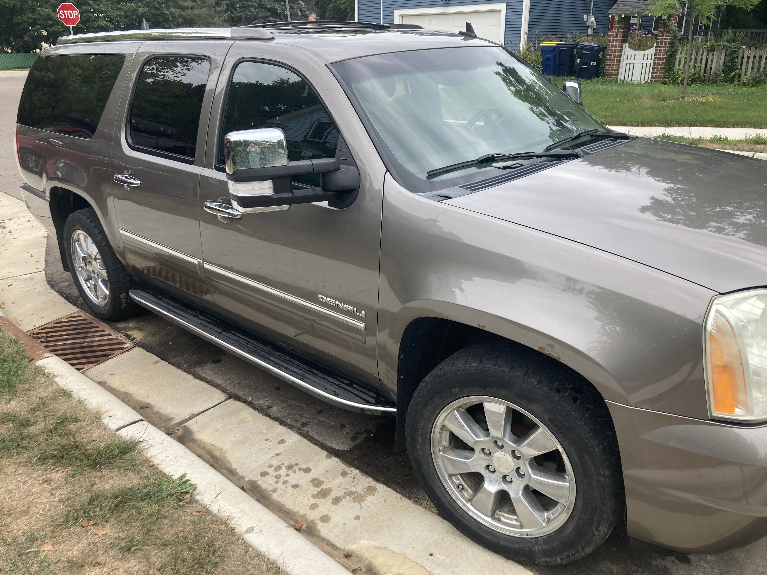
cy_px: 288
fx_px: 620
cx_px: 384
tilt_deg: -20.2
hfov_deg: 63.4
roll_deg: +0.5
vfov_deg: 49.7
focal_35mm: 28
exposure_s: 1/177
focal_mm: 3.99
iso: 20
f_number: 1.8
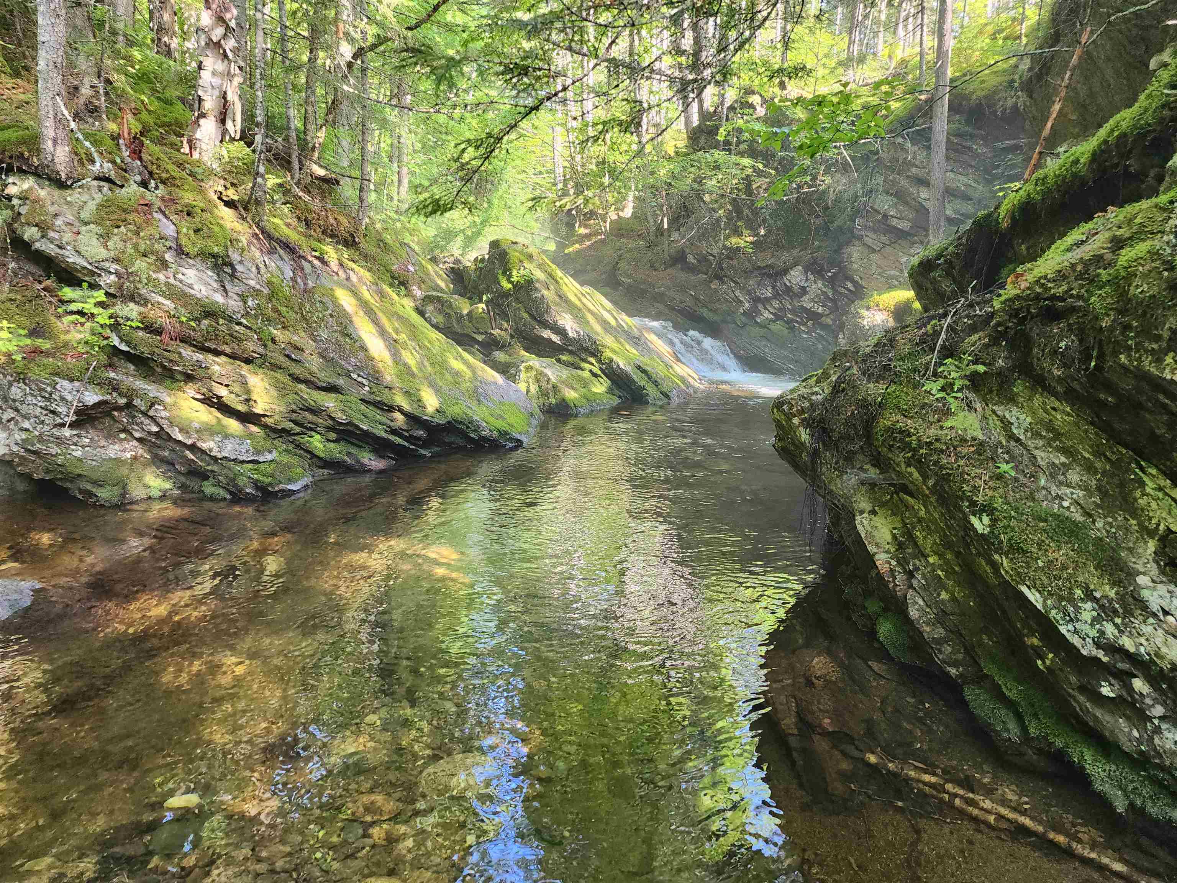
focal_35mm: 23
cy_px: 442
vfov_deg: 58.9
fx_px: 782
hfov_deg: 73.9
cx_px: 588
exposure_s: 1/120
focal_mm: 6.4
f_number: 1.8
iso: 200
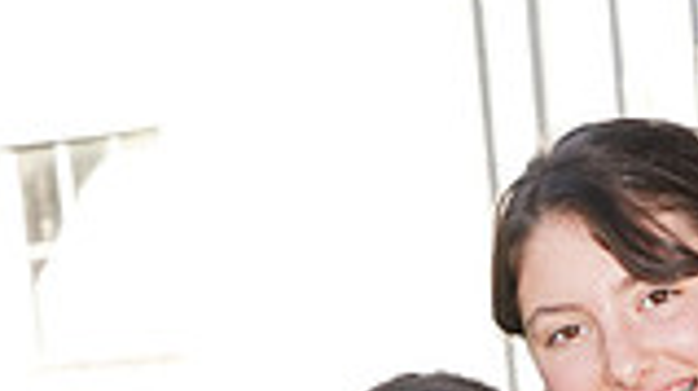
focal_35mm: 276
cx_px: 665
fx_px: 5102
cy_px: 971
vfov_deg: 4.3
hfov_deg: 7.8
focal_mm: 72
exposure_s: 1/80
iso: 250
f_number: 8
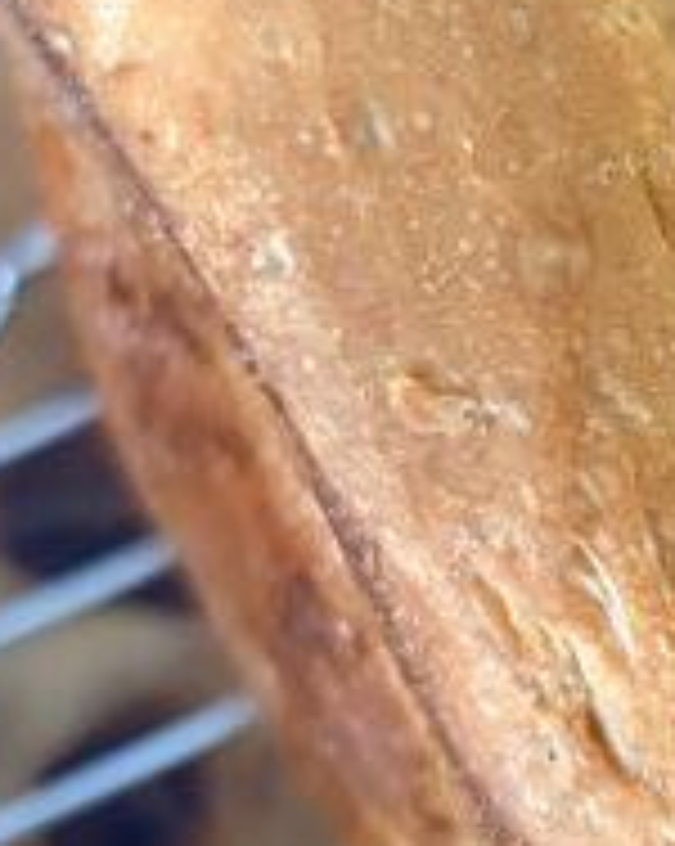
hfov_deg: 12.9
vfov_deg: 17.0
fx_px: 2826
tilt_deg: -57.3
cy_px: 374
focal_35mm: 113
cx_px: 988
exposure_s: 1/40
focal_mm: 5.96
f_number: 1.6
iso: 640
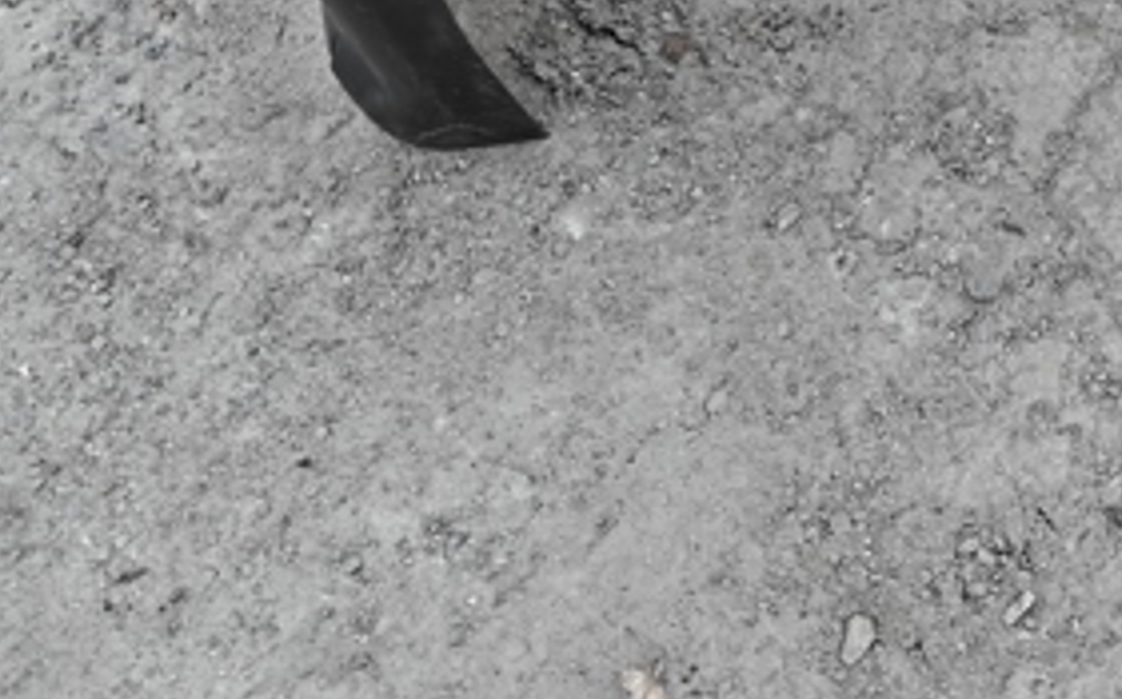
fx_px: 1772
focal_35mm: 58
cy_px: -152
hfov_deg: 31.5
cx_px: 1210
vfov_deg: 20.7
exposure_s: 1/50
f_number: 1.8
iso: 1600
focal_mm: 5.59
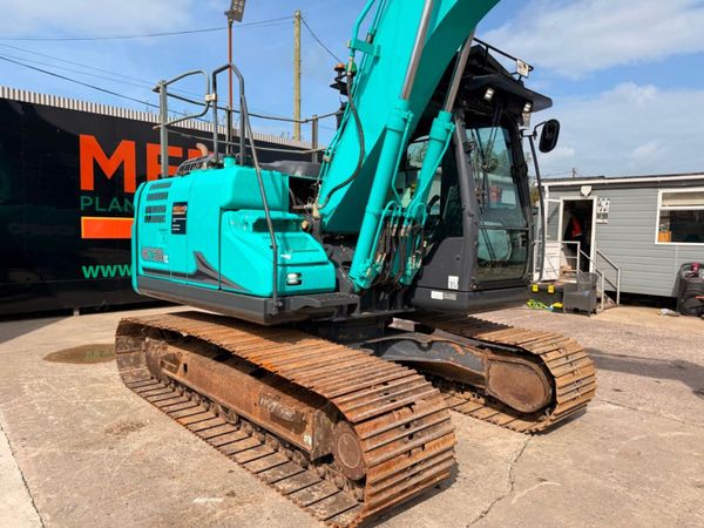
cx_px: 352
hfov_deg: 71.6
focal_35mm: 24
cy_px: 264
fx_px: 488
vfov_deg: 56.8
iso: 80
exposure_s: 1/4975
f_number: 1.78
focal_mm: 6.76
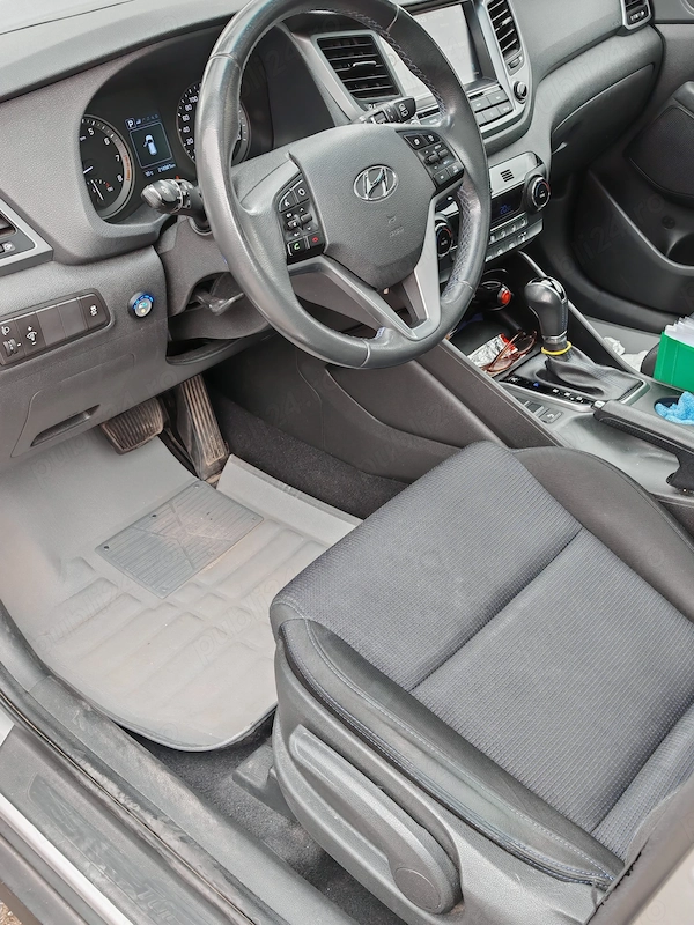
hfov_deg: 40.7
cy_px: 462
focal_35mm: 35
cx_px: 347
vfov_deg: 52.6
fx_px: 936
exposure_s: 1/100
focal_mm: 6.83
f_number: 2
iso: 100
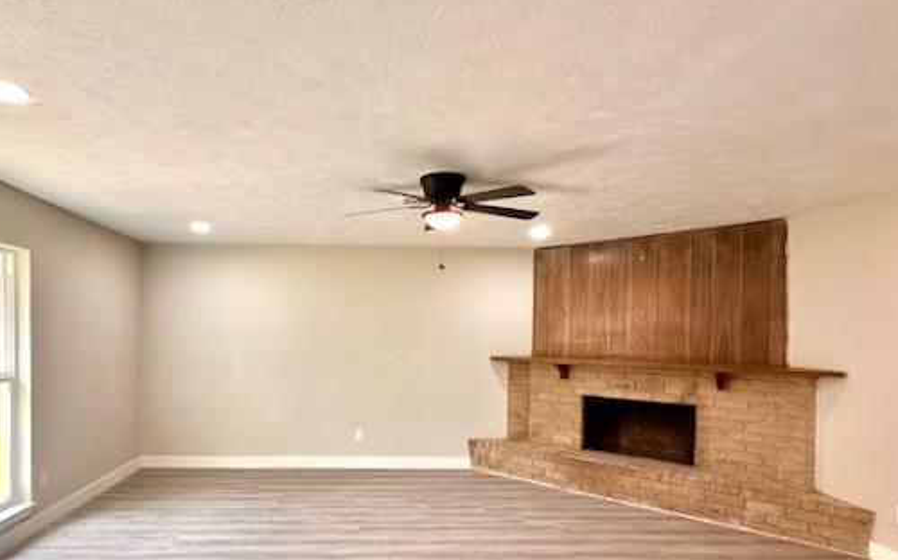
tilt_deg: +0.7
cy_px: 336
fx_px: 465
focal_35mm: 19
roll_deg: -0.6
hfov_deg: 86.5
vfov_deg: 61.6
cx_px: 345
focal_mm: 2.22
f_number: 2.2
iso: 160
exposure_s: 1/120
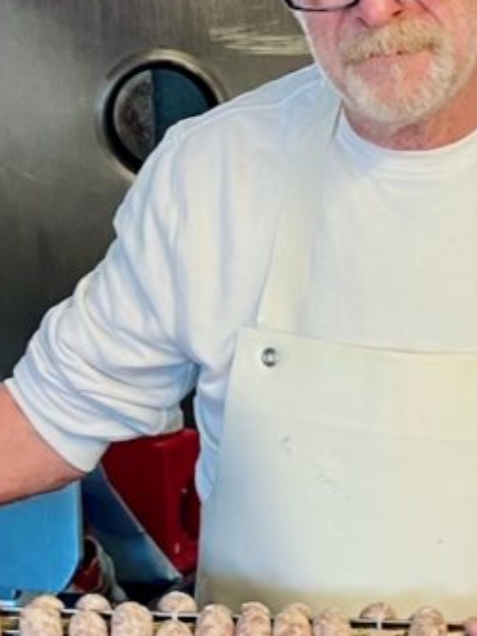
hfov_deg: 18.2
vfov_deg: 23.5
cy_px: 615
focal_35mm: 80
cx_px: 73
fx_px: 1469
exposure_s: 1/50
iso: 125
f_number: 1.6
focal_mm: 5.1
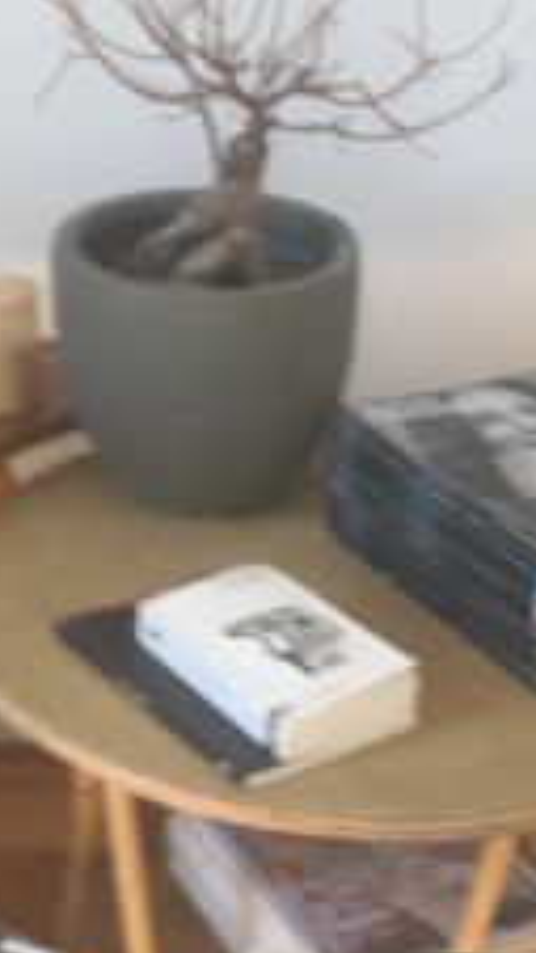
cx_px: 84
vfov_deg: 25.1
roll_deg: -1.2
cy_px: 266
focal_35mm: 84
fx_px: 2124
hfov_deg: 14.3
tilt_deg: -20.5
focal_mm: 4.15
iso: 25
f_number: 2.2
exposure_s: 1/50
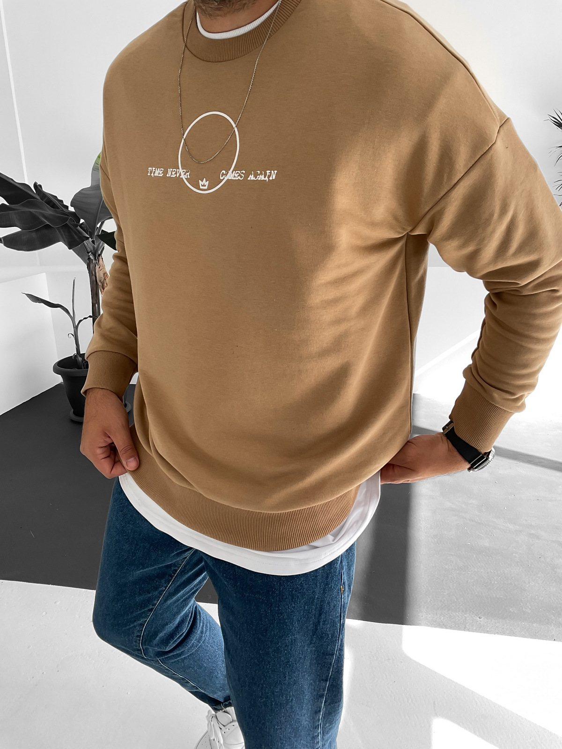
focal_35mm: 29
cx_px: 281
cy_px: 374
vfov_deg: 61.7
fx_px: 628
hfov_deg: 48.2
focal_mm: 3
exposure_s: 1/170
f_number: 1.8
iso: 16
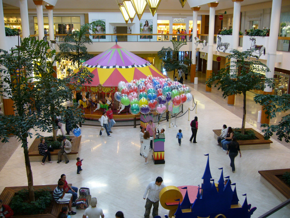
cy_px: 109
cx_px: 145
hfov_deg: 52.6
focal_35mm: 35
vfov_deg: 40.7
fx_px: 293
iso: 100
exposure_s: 1/15
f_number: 2.8
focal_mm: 5.8
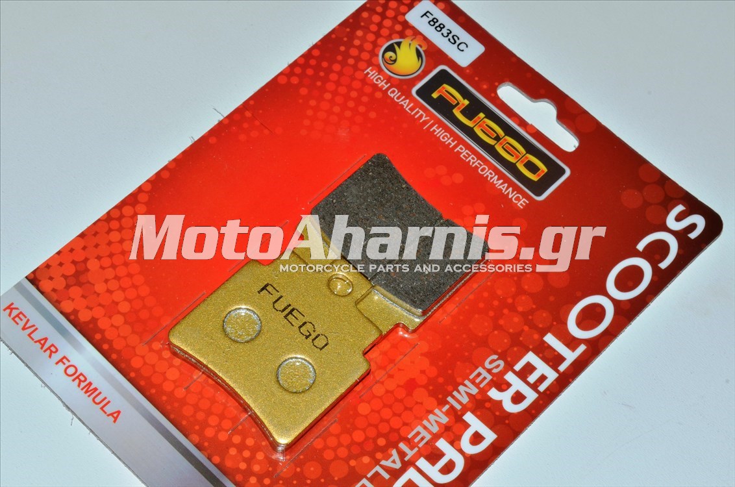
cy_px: 244
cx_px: 368
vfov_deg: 16.5
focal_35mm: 82
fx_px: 1681
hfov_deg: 24.7
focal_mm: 55
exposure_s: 1/100
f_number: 20
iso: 160
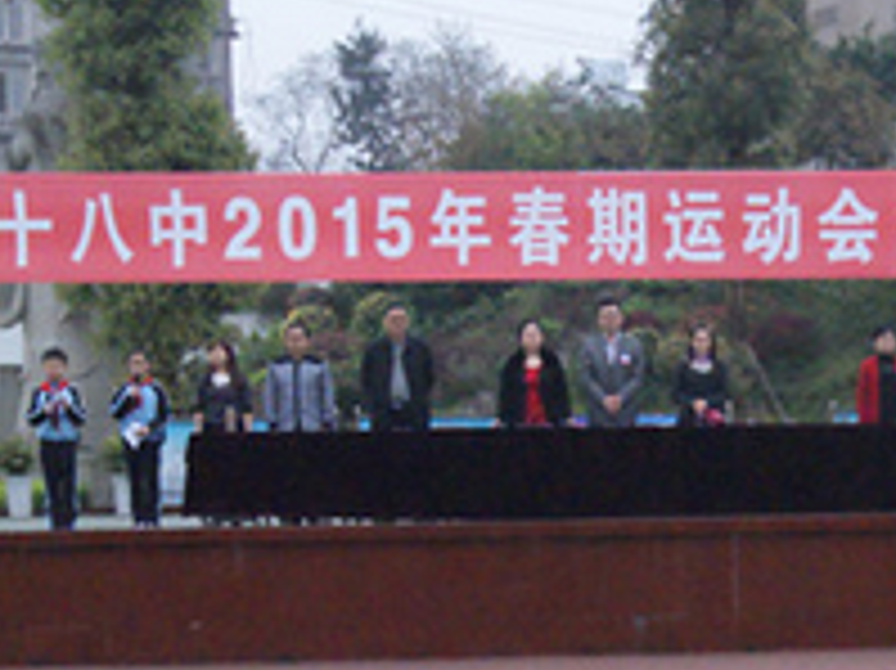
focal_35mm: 87
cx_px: 747
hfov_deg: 22.1
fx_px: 2251
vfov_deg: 16.5
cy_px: 697
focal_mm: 24
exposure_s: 1/320
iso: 3200
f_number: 11
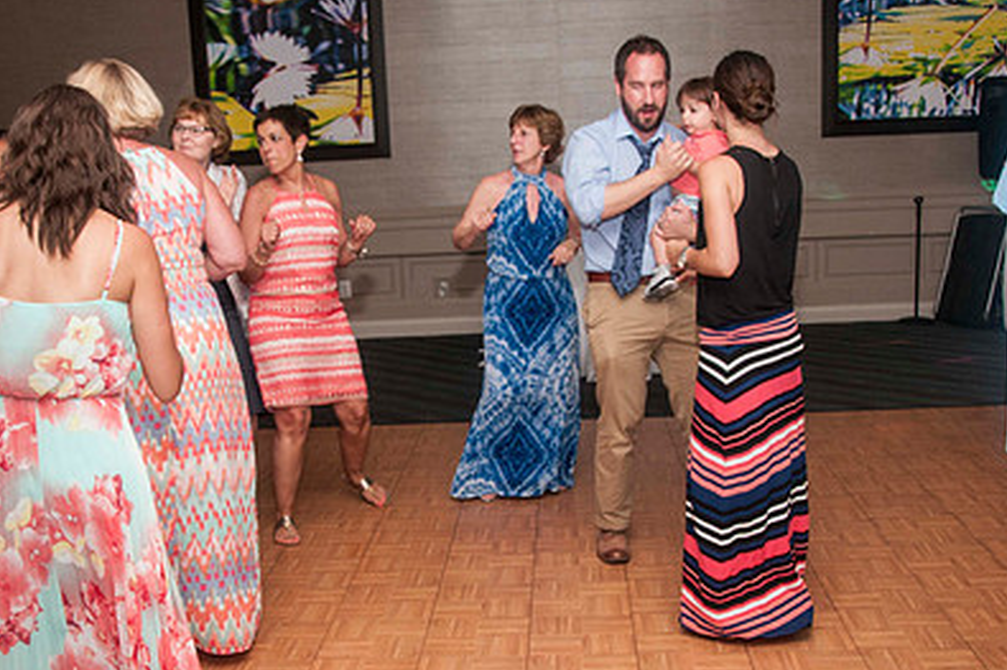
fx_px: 1230
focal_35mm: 44
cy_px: 391
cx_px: 446
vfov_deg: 30.4
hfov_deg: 44.4
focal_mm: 20
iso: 400
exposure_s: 1/60
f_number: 5.6
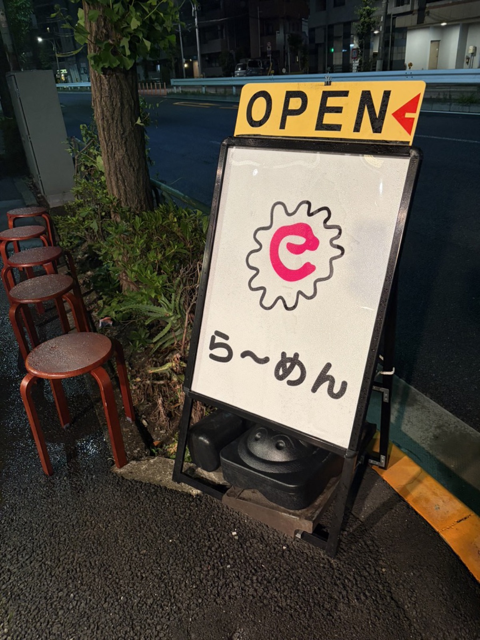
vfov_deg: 67.3
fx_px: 481
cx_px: 240
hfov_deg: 53.1
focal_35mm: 26
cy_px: 320
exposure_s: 1/50
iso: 160
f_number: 1.6
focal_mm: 5.96
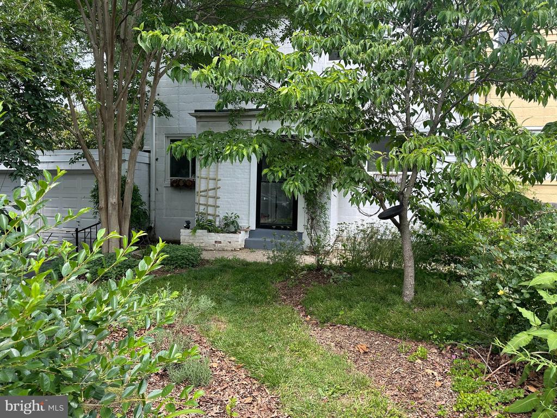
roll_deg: -1.5
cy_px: 209
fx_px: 386
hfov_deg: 71.6
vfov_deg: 56.8
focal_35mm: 24
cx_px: 278
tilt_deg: -1.8
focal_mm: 6.86
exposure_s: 1/680
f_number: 1.78
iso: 80
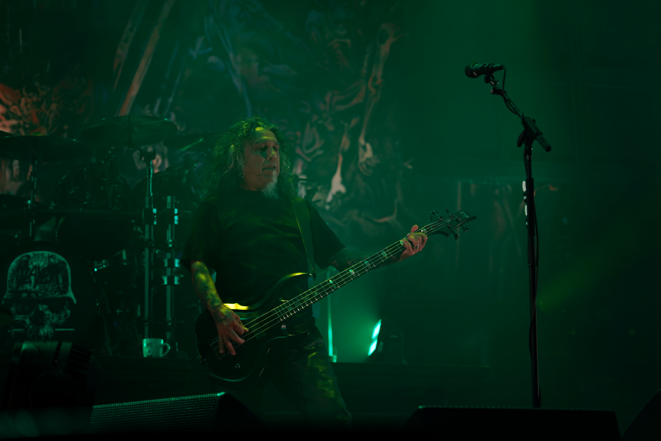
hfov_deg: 19.5
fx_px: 1928
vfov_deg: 13.0
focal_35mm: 105
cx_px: 330
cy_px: 220
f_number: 4
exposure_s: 1/125
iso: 160
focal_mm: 105
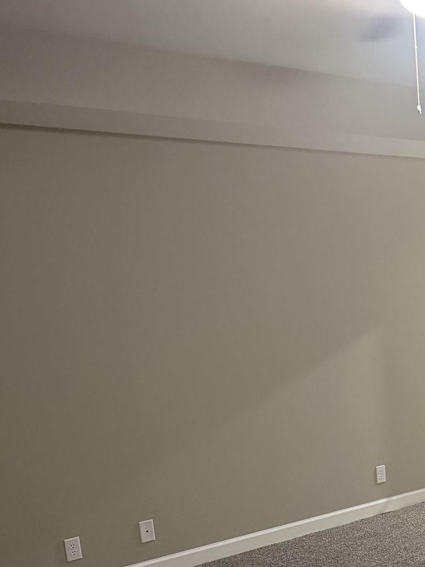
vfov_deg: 35.4
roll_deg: +3.2
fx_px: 851
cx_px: 452
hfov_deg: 26.2
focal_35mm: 52
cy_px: 471
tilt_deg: -12.1
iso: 1000
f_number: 1.78
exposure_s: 1/40
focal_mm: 6.76
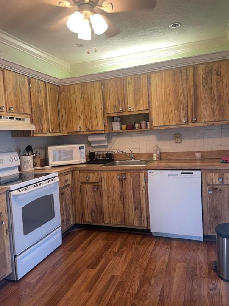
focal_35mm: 26
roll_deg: +3.8
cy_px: 153
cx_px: 114
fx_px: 229
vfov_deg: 67.3
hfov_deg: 53.1
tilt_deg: -3.4
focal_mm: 4.2
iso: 160
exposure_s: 1/60
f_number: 1.6
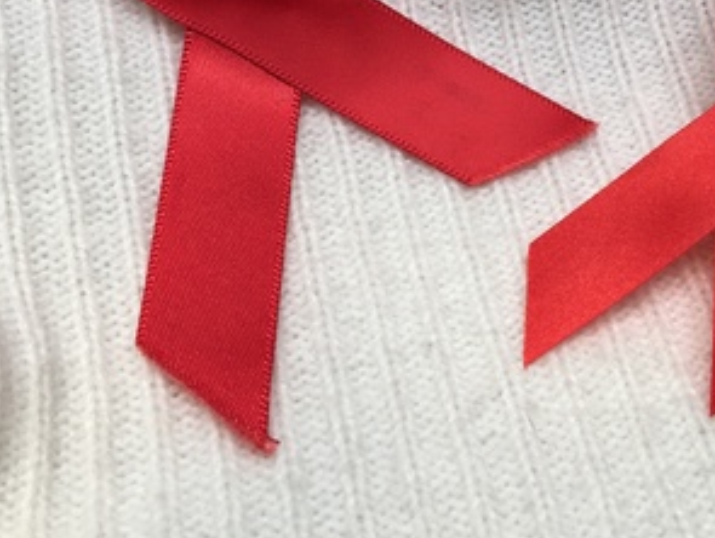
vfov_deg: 24.6
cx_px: 473
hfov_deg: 32.9
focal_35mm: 58
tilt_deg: -47.7
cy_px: 67
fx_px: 1199
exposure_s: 1/60
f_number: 2.2
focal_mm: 4.15
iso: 32
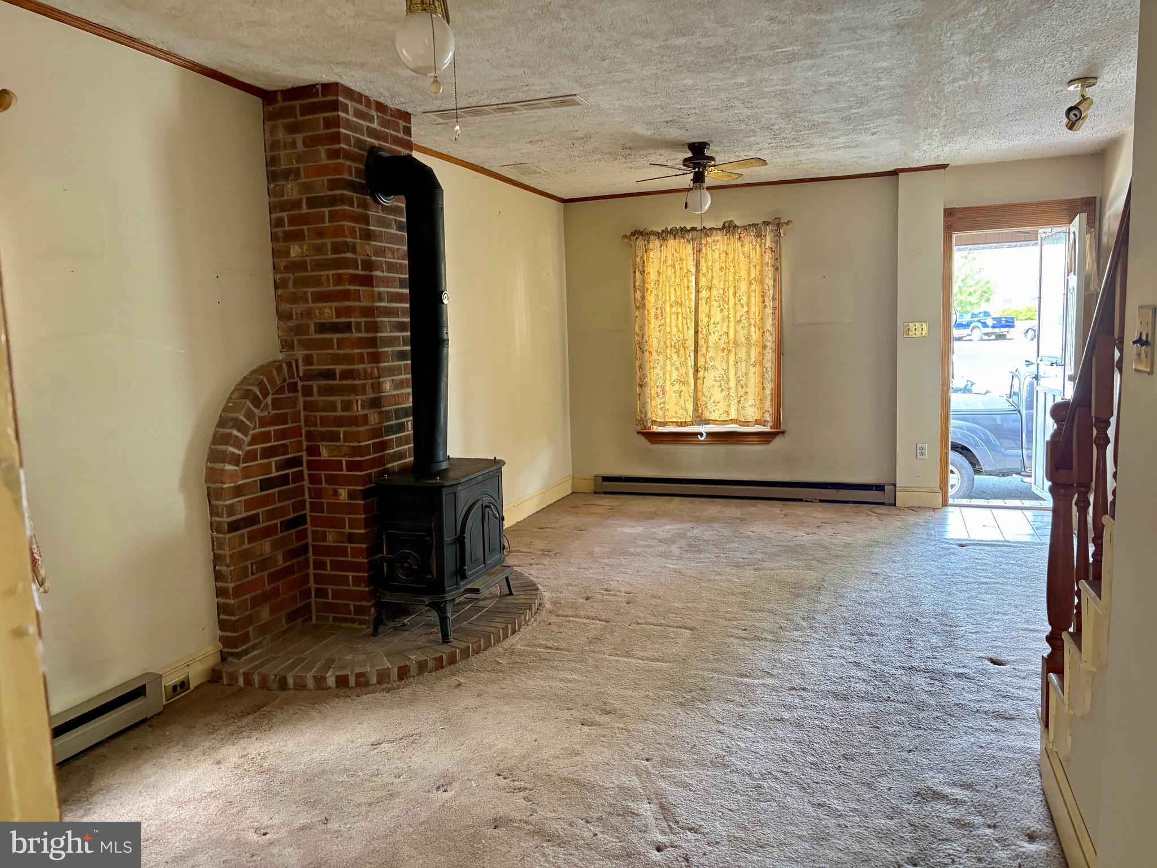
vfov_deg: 53.1
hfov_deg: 67.3
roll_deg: +1.6
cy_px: 434
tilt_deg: -7.0
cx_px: 578
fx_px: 869
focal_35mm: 26
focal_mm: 5.96
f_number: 1.6
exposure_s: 1/60
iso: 250
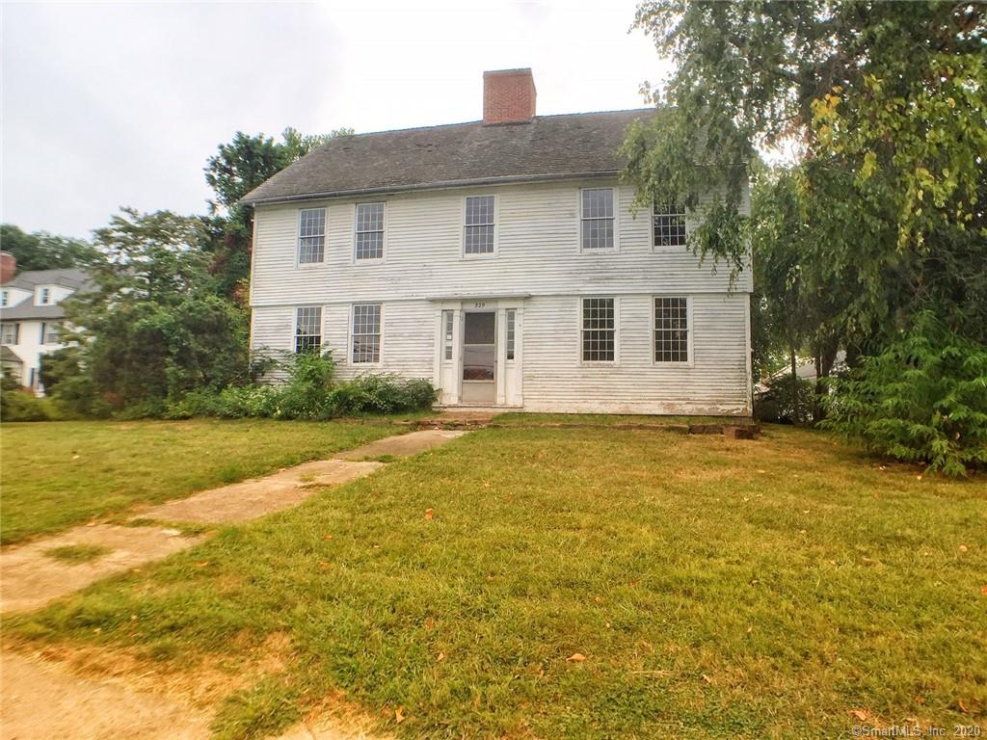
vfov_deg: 48.2
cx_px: 494
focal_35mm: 29
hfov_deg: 61.7
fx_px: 827
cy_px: 370
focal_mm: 4.15
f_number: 2.2
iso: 32
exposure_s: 1/920
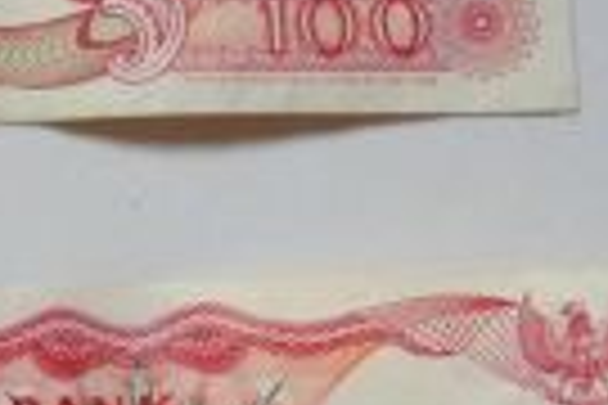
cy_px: 317
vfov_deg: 7.3
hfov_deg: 9.9
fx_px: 3192
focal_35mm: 189
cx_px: -689
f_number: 2.4
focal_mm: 4.28
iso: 80
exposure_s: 1/60
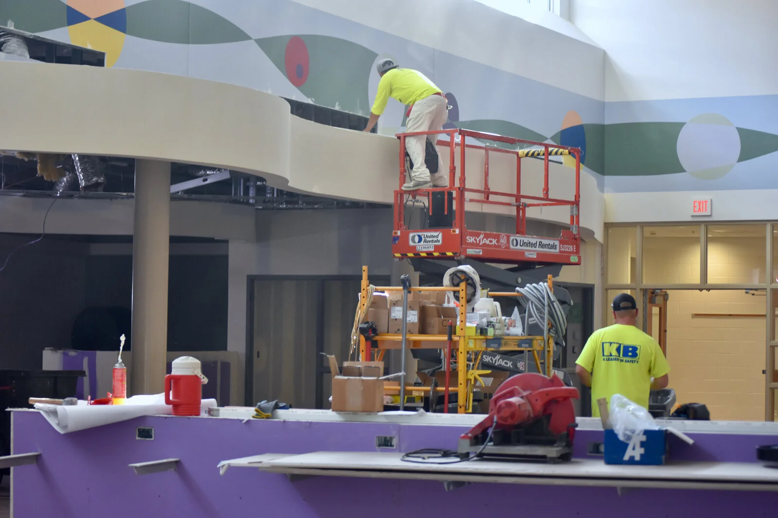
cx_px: 389
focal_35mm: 82
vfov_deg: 16.6
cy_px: 259
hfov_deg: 24.6
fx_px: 1783
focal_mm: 55
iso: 800
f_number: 4
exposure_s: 1/60
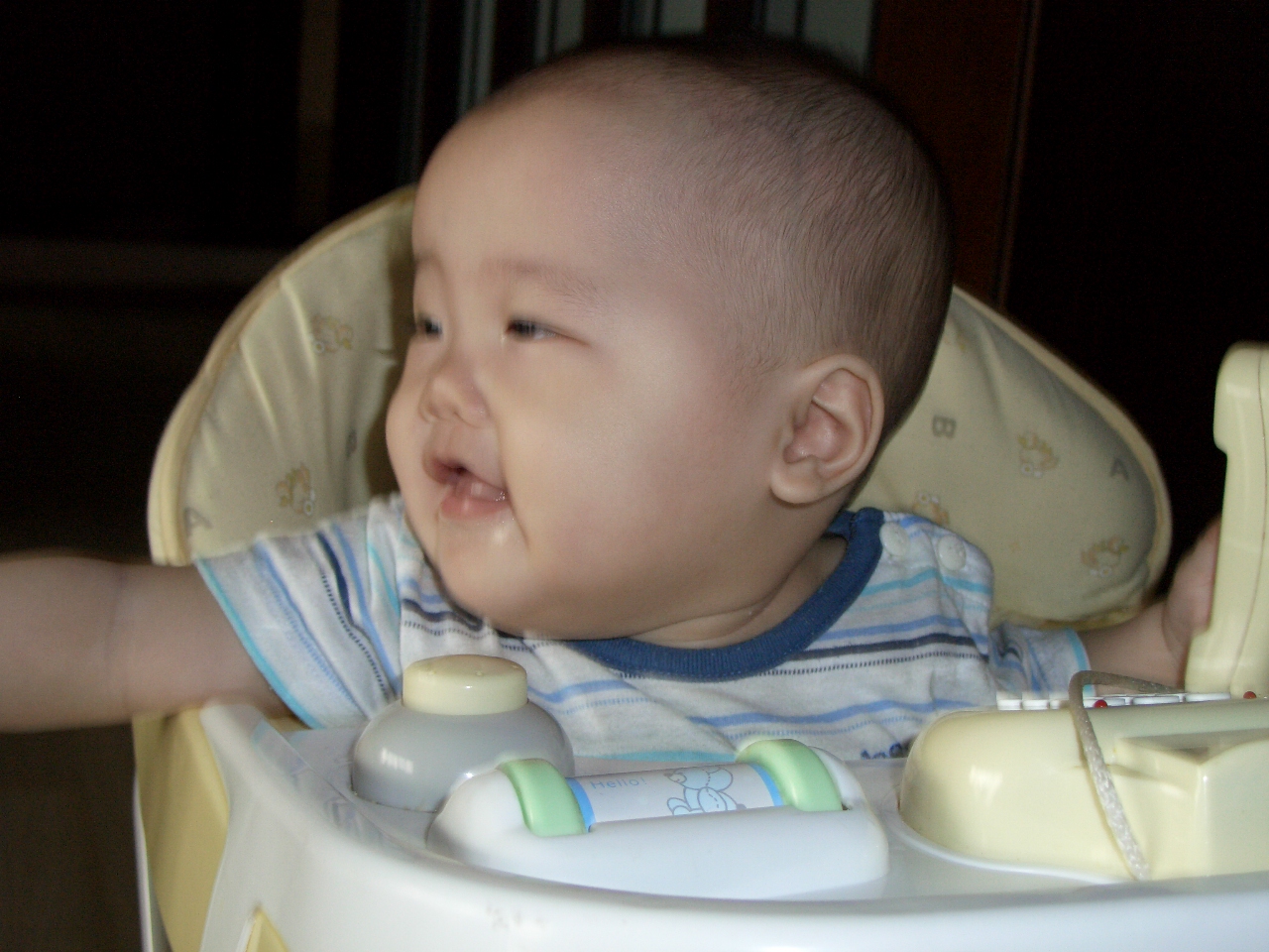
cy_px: 476
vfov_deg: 33.6
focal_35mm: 43
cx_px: 634
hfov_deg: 43.9
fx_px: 1576
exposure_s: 1/60
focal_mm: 9.2
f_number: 3
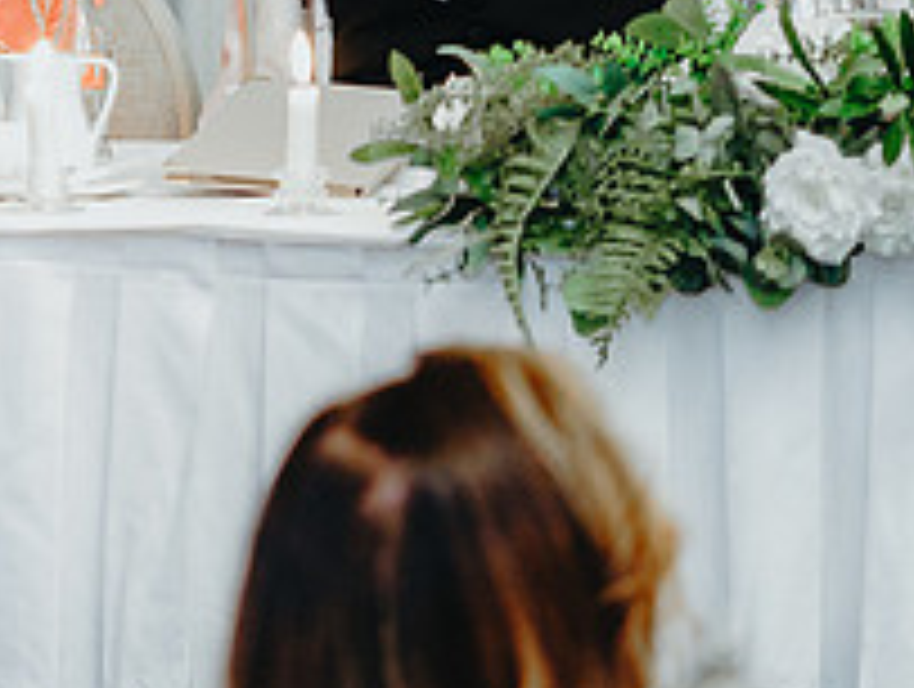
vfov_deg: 6.4
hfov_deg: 8.4
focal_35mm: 233
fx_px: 6163
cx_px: -225
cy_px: -70
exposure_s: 1/125
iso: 2000
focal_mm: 85
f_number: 2.8
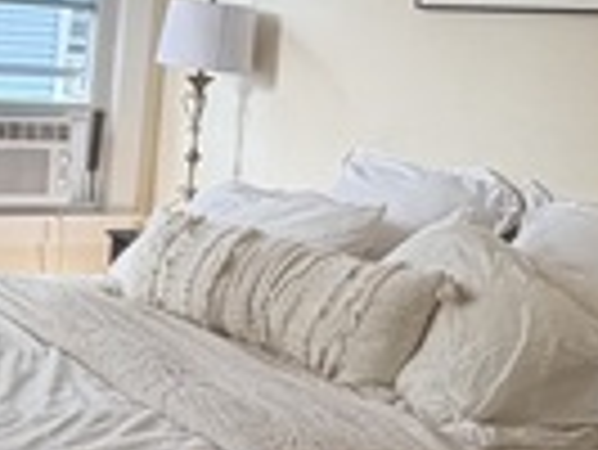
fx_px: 1210
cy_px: 202
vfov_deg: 21.0
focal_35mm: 70
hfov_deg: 26.6
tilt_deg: -8.9
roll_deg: -3.4
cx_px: 34
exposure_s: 1/121
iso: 160
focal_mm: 2.22
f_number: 2.2
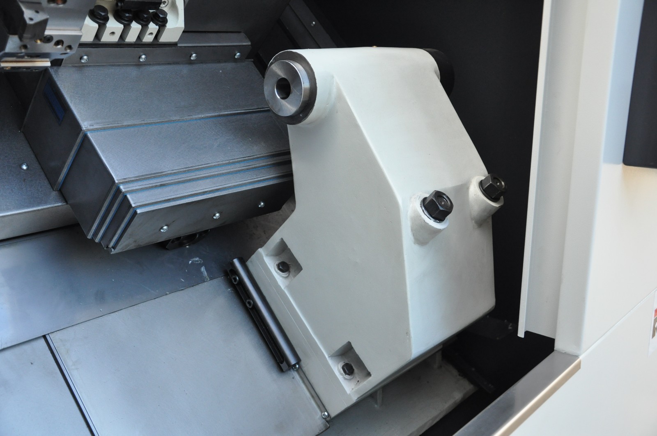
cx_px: 328
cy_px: 218
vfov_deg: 35.4
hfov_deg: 51.3
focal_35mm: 38
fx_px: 683
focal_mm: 25
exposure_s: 1/200
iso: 1100
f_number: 4
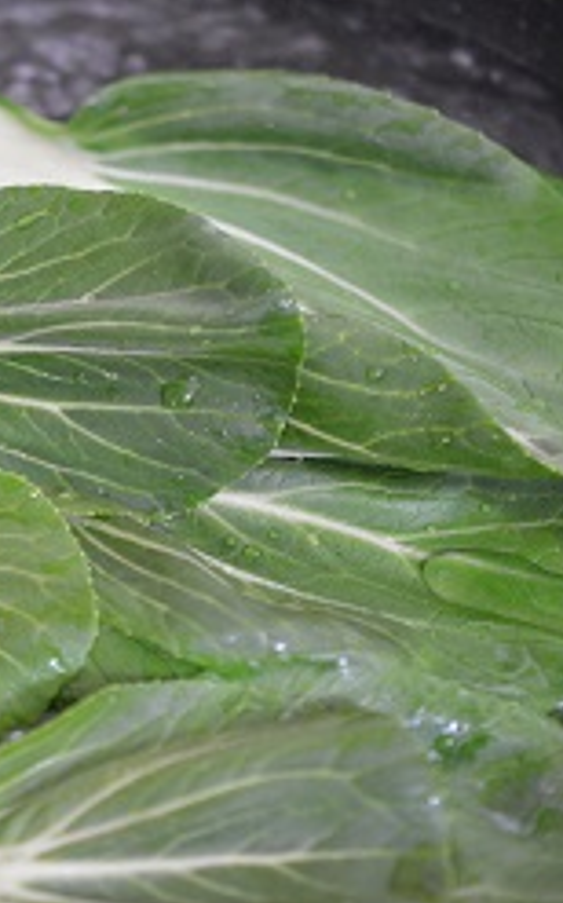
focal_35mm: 99
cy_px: 473
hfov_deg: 13.1
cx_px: 40
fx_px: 2435
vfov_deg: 21.0
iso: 2000
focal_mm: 40
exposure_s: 1/60
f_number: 3
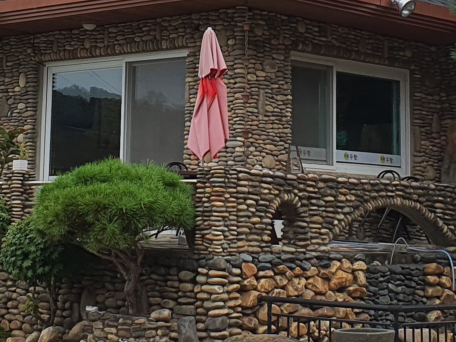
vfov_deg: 14.4
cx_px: 211
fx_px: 1330
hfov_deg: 19.4
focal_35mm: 101
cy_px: 7
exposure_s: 1/1520
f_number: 2.4
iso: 50
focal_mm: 4.3
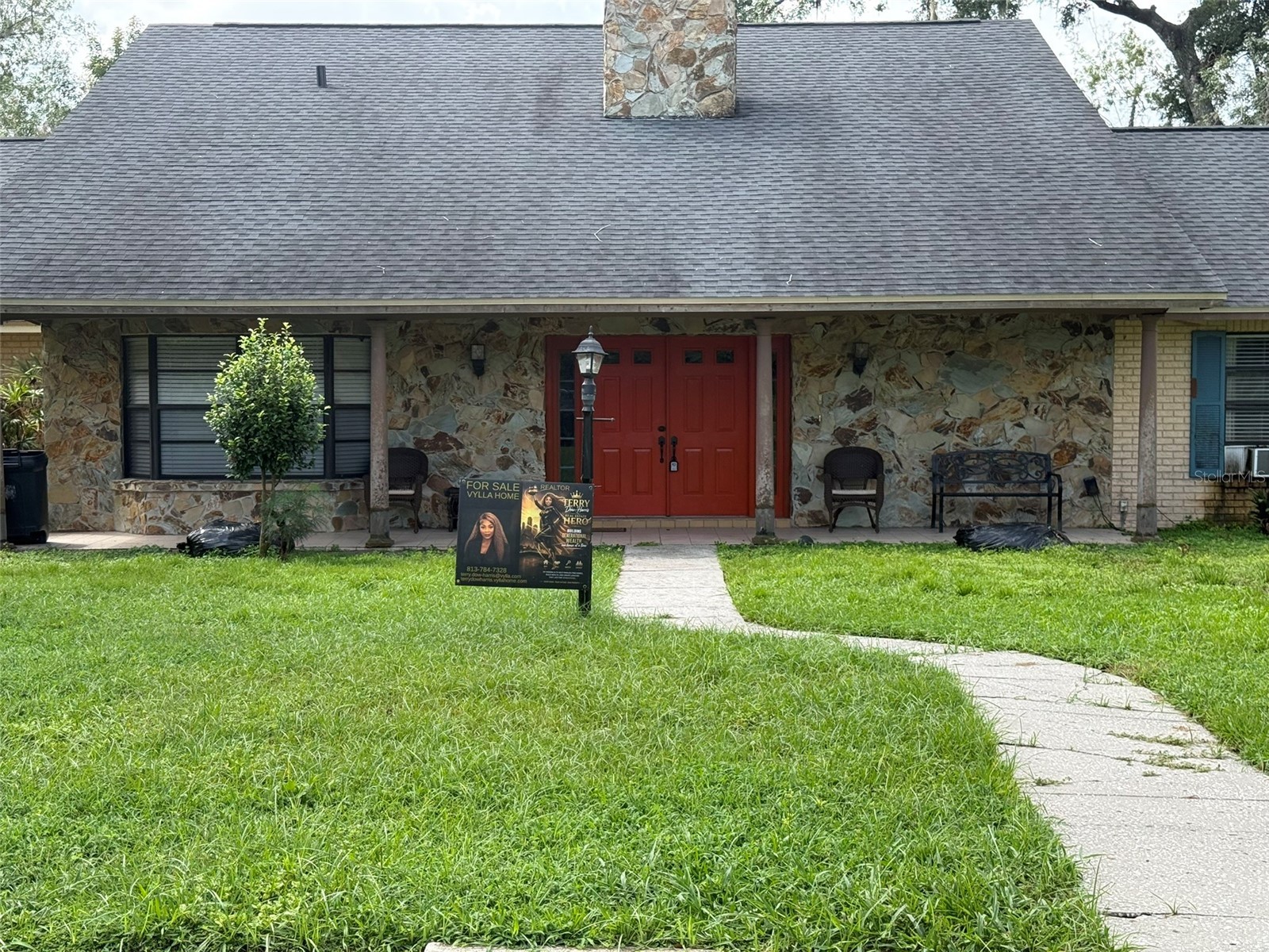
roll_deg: -0.5
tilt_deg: -2.3
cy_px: 476
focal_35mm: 48
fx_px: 1760
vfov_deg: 30.3
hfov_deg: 39.7
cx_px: 634
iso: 64
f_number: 1.78
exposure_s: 1/1149
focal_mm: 6.76
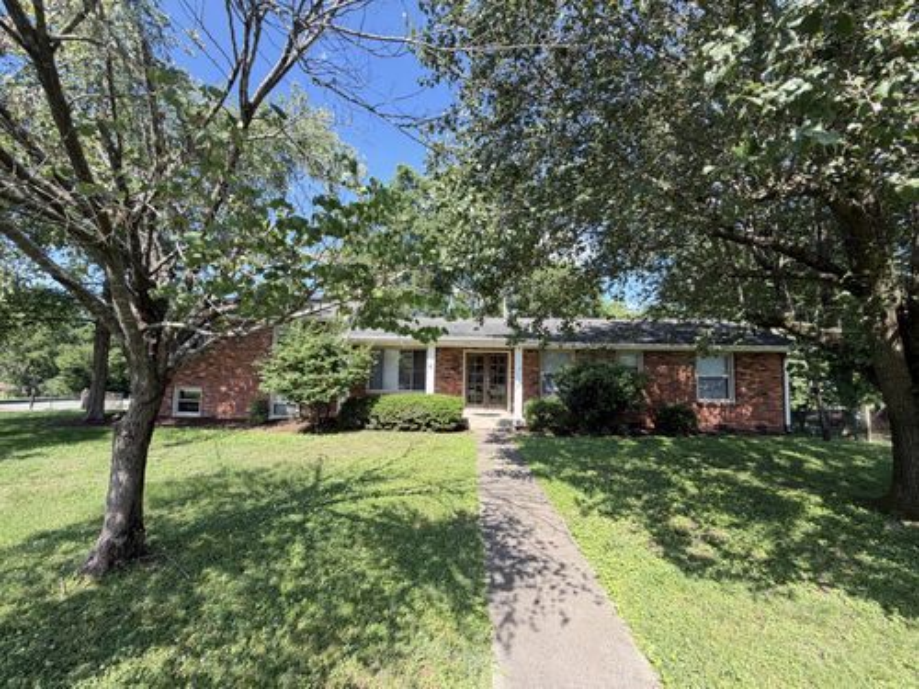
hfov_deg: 102.1
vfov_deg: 85.7
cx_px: 460
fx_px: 372
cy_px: 344
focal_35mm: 14
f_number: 2.2
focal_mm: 2.22
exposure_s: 1/217
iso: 40
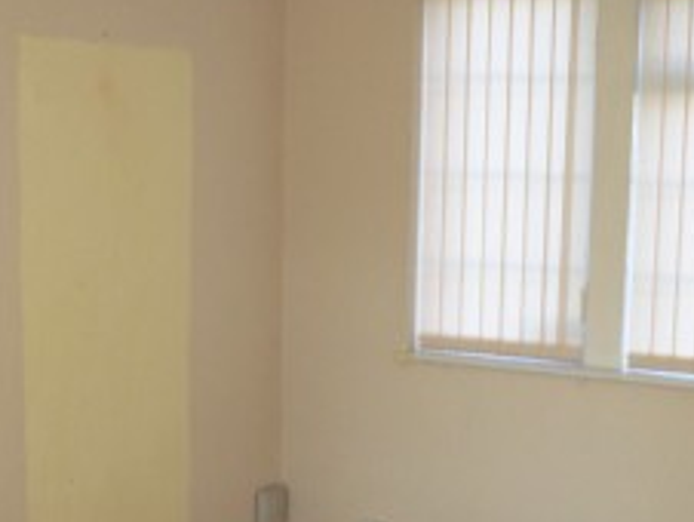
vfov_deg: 18.9
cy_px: 454
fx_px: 1545
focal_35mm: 77
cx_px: 319
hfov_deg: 25.3
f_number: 2.9
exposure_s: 1/100
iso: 80
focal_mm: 5.7
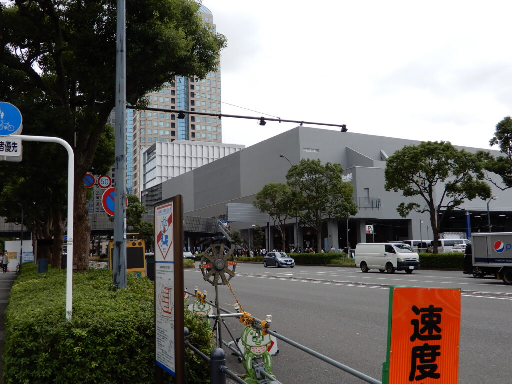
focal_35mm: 35
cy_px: 192
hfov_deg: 52.6
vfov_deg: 40.7
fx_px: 518
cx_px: 256
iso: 80
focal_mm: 6.2
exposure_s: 1/160
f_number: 4
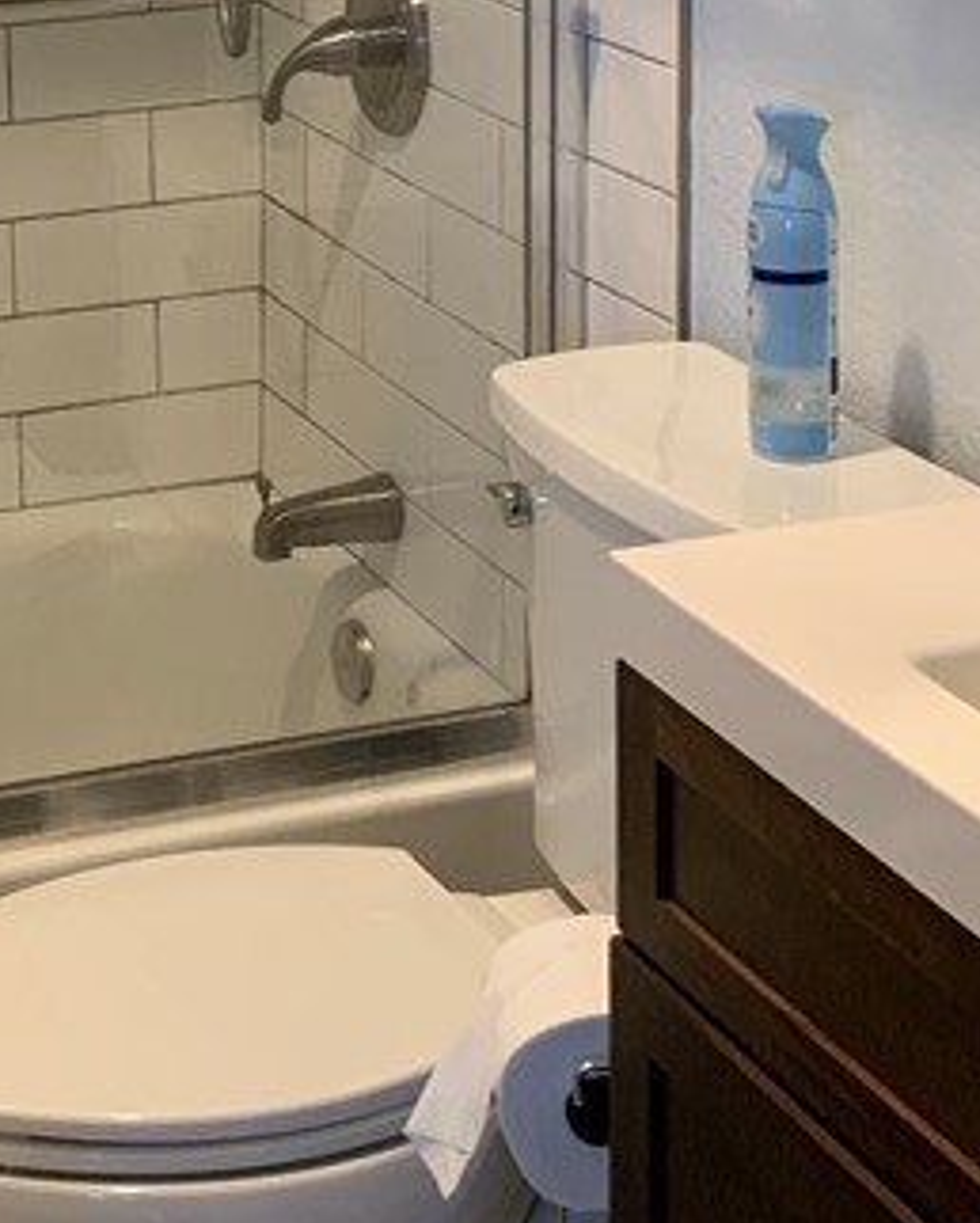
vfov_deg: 20.4
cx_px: 46
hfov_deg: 16.8
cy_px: -72
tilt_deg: -11.3
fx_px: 3260
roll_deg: +0.5
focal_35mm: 90
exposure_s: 1/60
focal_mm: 3
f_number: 1.8
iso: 125
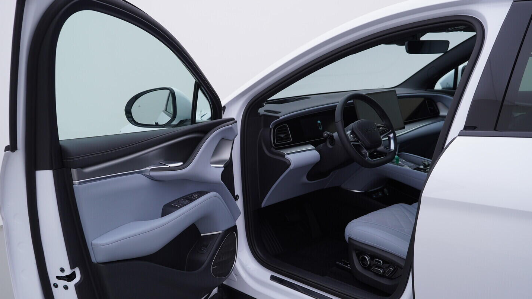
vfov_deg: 31.1
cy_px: 174
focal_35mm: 38
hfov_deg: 52.8
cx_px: 266
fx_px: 536
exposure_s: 1/80
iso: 125
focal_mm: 24
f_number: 4
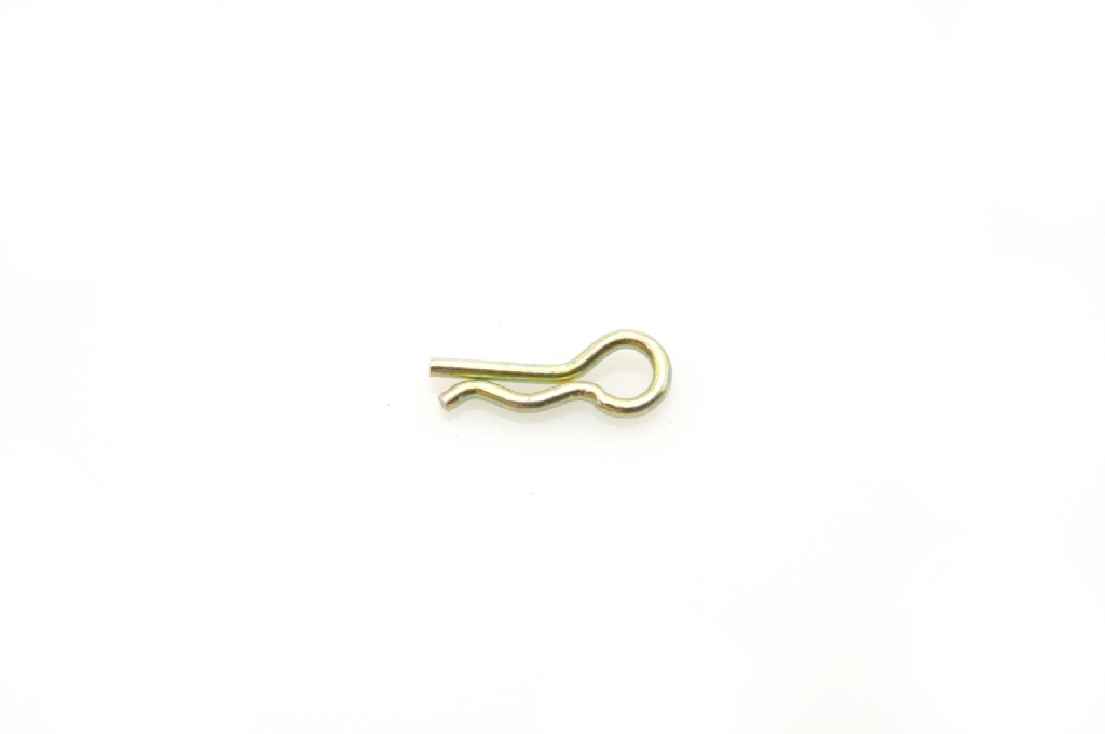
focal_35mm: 105
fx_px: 3219
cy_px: 367
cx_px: 552
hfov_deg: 19.5
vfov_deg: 13.0
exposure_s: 1/1.6
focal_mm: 70
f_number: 25
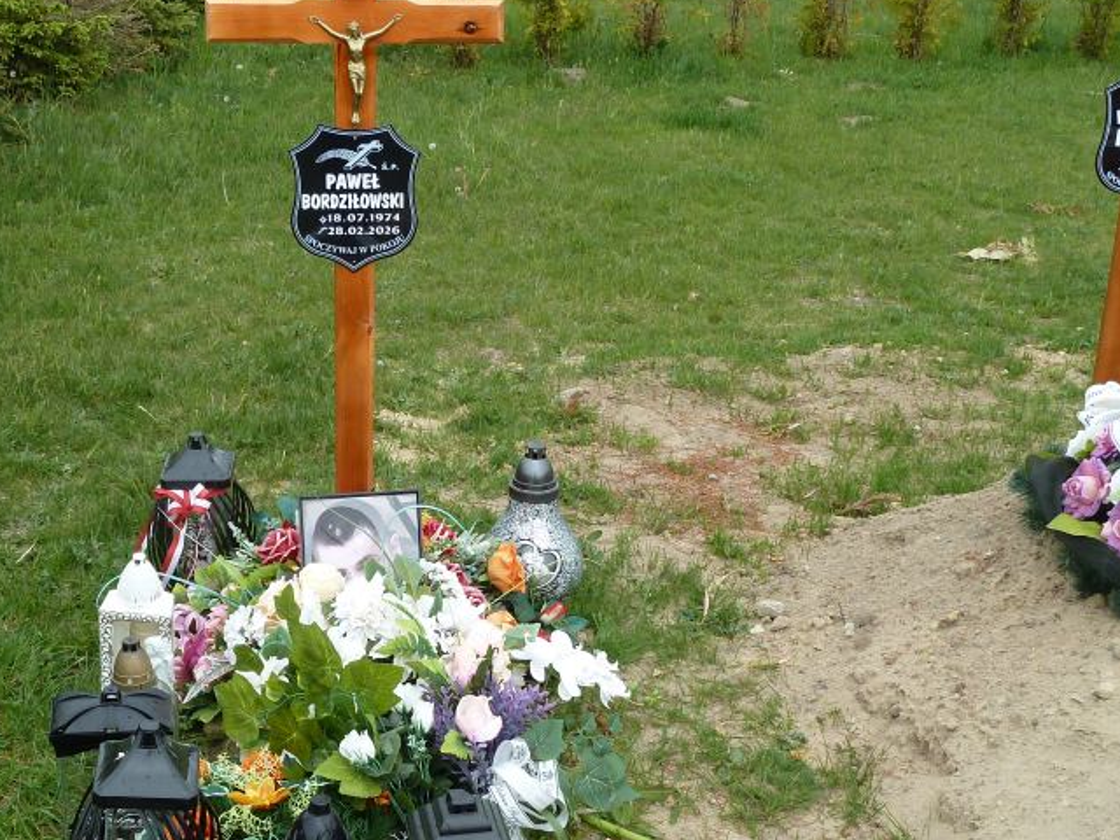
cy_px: 480
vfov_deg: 30.2
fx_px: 1553
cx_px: 380
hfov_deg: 39.2
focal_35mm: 48
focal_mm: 5
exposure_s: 1/250
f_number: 4
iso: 80
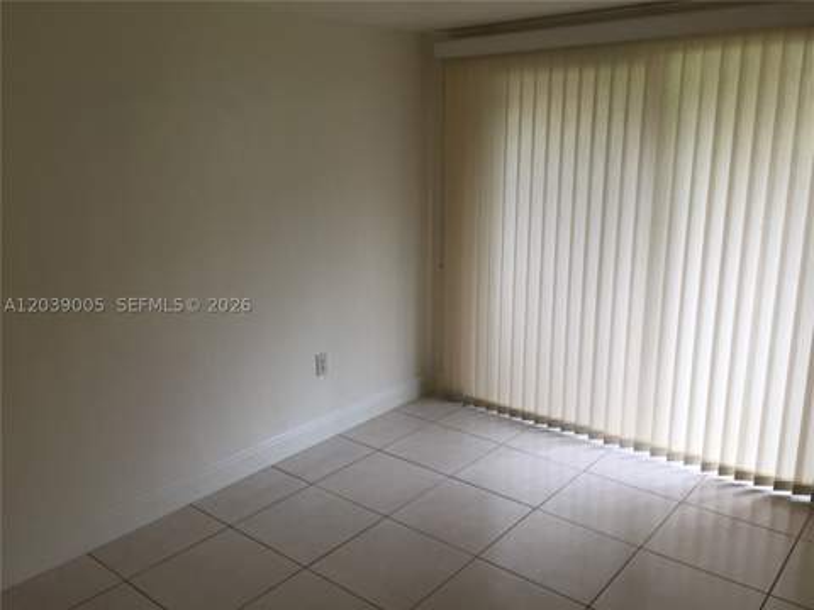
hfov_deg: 61.7
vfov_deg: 48.2
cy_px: 305
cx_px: 407
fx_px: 682
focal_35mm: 29
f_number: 2.2
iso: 40
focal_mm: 4.15
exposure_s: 1/60
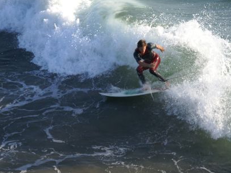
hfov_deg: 12.3
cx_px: 109
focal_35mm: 160
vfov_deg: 9.3
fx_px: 1068
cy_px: 73
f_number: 6.3
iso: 100
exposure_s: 1/250
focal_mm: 70
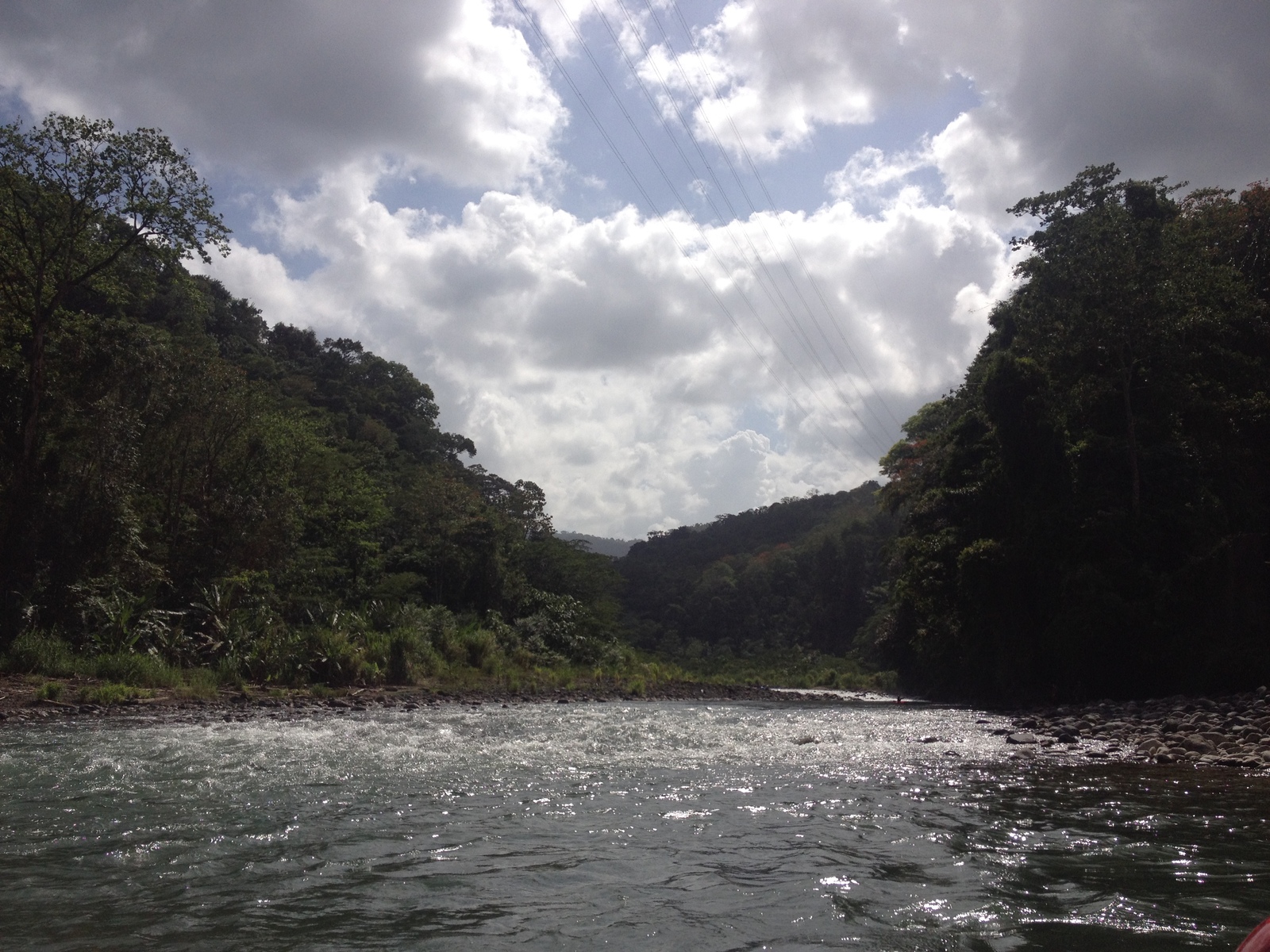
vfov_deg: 40.7
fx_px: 1284
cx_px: 635
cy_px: 476
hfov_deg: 52.6
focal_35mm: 35
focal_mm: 4.28
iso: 50
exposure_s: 1/4608
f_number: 2.4
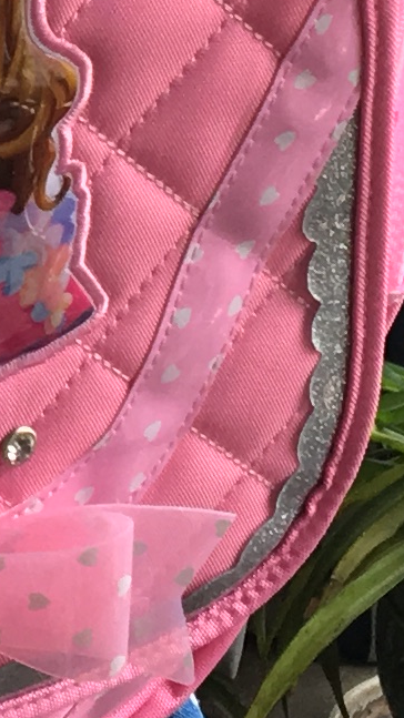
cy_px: -230
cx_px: -398
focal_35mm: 197
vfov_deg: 10.7
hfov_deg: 6.0
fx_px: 3751
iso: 32
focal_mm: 4.15
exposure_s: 1/100
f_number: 2.2
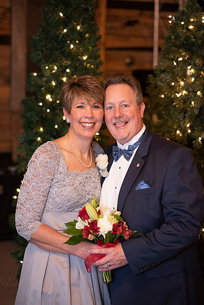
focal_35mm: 85
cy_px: 152
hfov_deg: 16.1
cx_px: 102
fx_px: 722
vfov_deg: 23.9
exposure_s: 1/200
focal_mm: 85
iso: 1000
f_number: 2.2
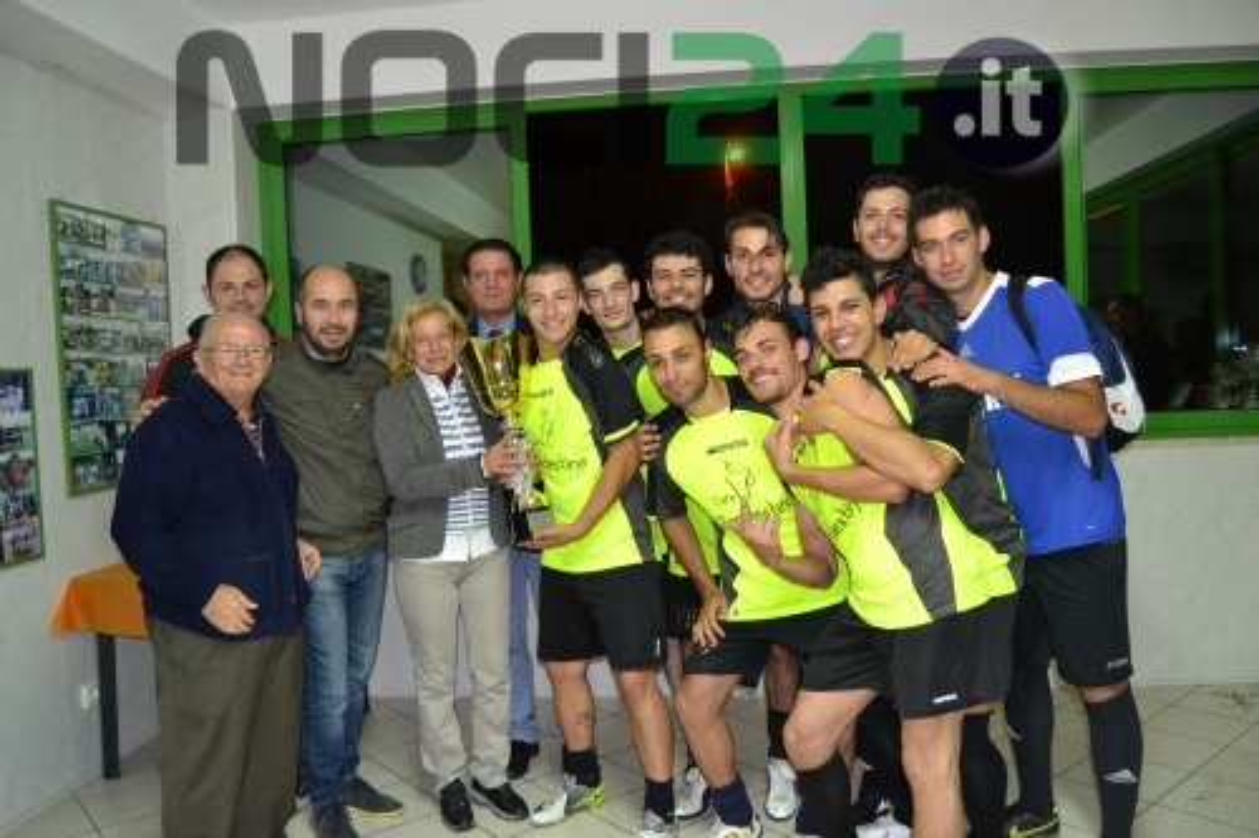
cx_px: 630
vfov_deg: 47.9
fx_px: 944
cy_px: 419
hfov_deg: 67.4
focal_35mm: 27
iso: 2000
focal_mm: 18
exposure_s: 1/60
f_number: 3.5
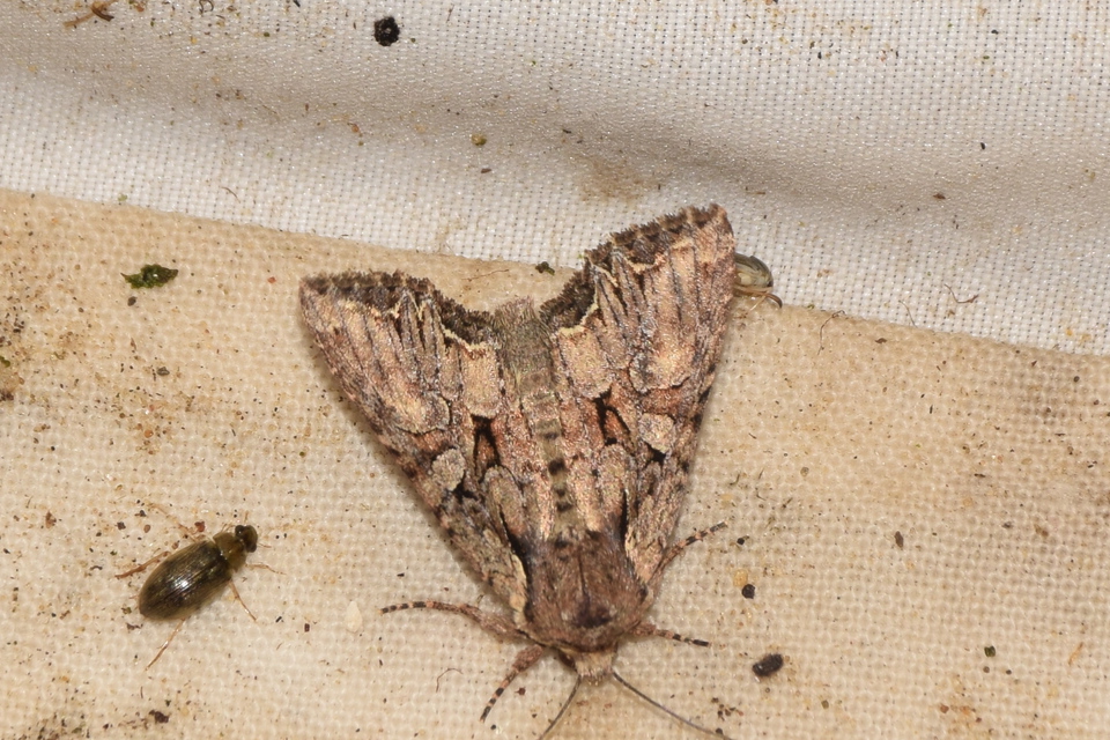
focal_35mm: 210
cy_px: 370
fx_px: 6474
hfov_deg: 9.8
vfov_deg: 6.5
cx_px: 555
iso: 100
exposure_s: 1/60
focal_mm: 140
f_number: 13
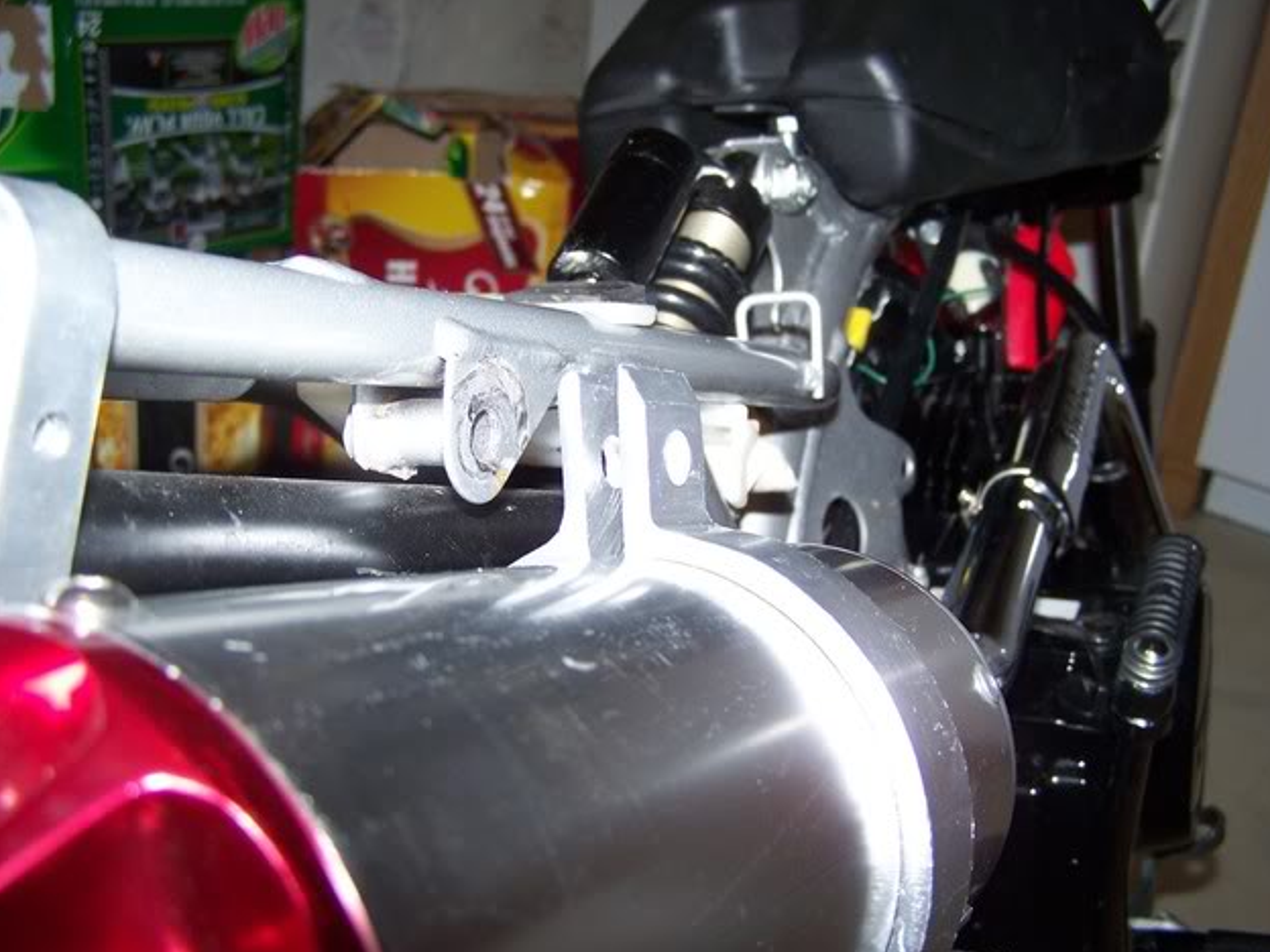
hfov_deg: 47.9
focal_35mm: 39
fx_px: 1431
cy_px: 470
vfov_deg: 36.8
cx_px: 643
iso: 80
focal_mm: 6.3
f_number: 2.8
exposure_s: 1/60
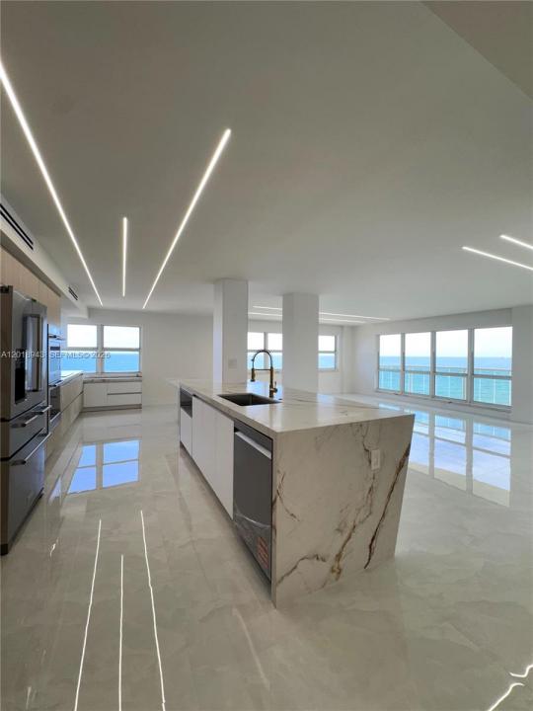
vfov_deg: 102.1
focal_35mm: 14
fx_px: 287
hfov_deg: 85.7
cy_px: 356
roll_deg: +0.1
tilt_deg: +0.1
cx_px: 266
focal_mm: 2.22
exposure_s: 1/120
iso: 50
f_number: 2.2
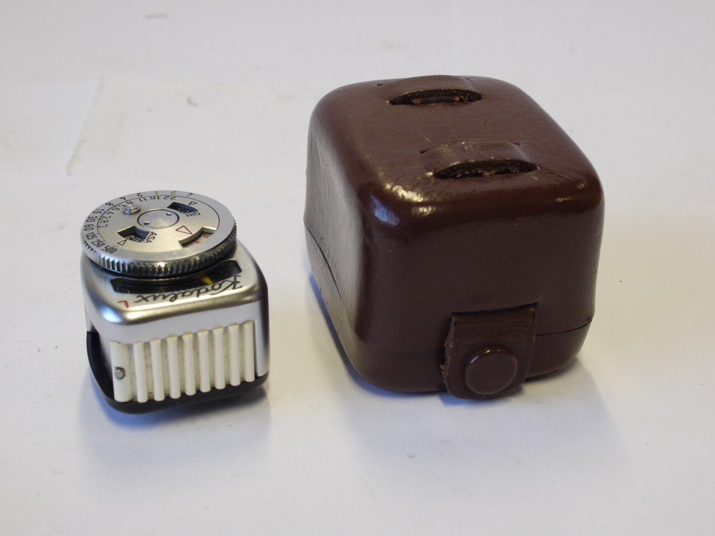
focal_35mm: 60
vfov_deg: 24.4
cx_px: 358
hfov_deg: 32.2
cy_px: 268
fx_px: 1239
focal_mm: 30
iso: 400
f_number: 10
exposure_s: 1/20
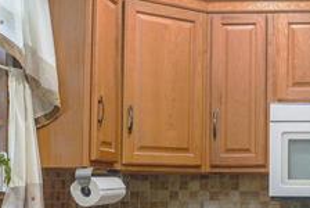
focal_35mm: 73
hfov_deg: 25.6
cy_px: 271
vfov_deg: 17.5
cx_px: 342
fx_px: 629
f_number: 2.8
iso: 100
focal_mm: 16
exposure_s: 1/45
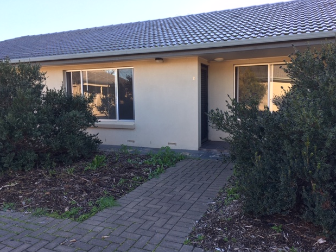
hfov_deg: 60.0
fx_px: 291
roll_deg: +1.1
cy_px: 123
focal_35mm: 30
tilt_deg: -4.3
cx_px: 167
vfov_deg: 46.8
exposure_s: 1/112
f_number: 2.2
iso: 25
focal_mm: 4.15
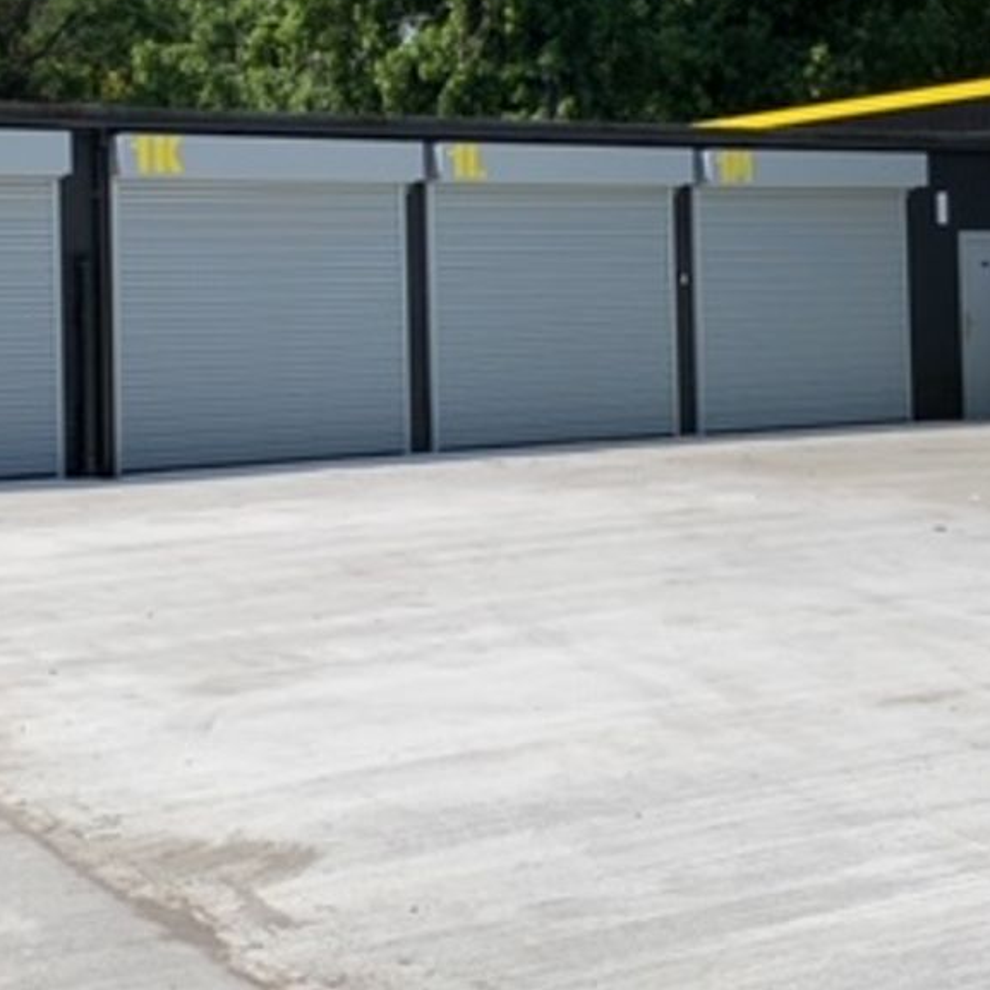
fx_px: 1650
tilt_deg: +0.6
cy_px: 277
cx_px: 534
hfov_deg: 33.4
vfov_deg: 32.9
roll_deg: +0.3
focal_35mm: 51
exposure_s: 1/3650
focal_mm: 4.25
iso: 25
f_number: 1.8
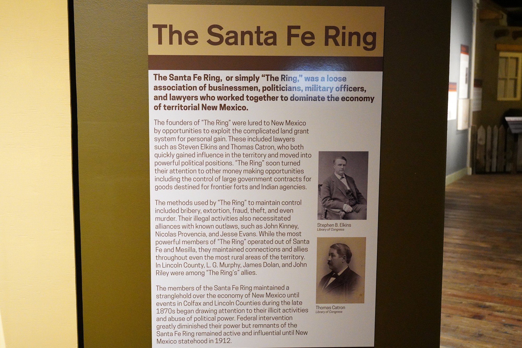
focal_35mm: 40
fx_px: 580
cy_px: 174
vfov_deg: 33.4
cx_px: 261
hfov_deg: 48.5
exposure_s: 1/100
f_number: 6.3
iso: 16000
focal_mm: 40
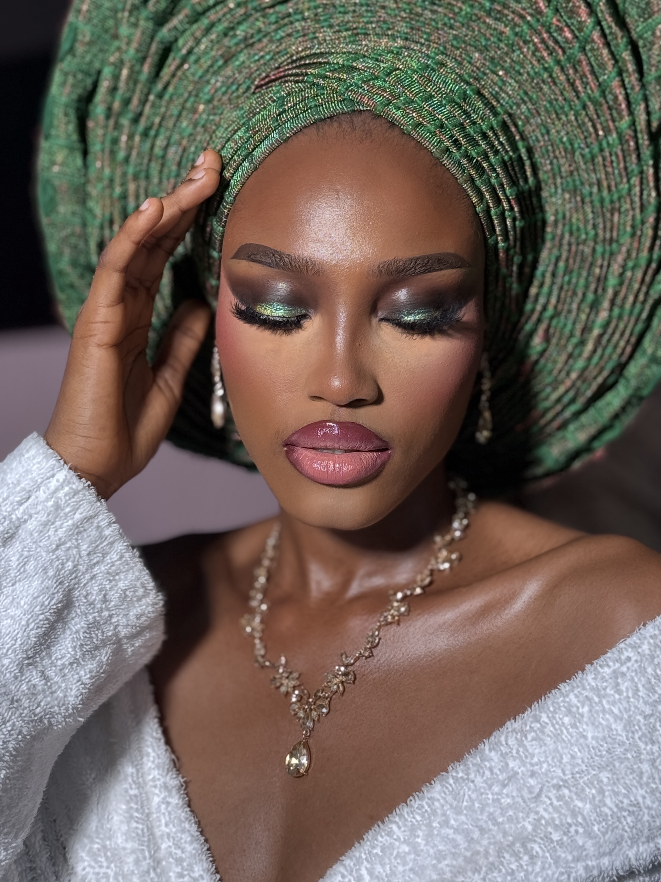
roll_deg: +1.2
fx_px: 1833
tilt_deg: -7.2
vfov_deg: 26.9
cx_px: 348
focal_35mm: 72
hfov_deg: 20.4
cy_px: 332
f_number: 1.78
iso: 64
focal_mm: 6.76
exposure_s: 1/252
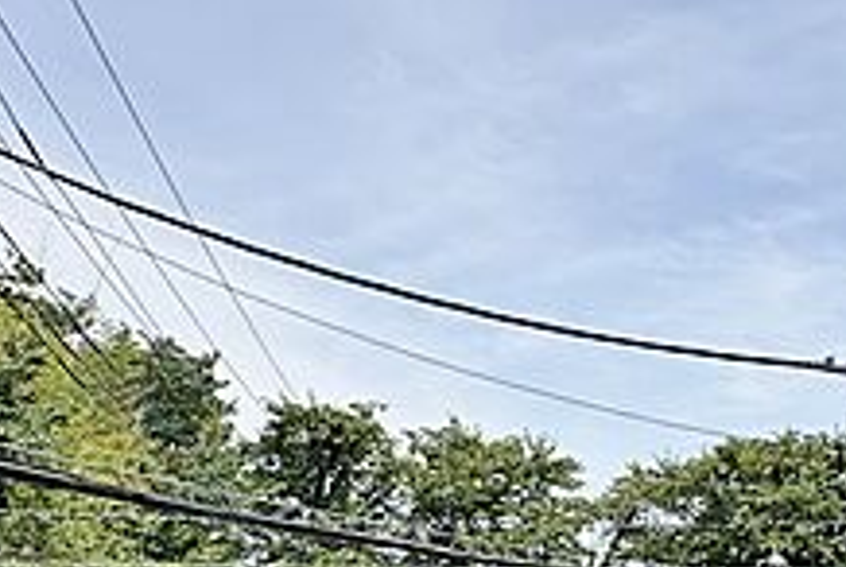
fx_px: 941
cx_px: 827
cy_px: 427
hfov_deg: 42.5
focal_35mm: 40
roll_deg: -1.5
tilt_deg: +14.0
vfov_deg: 32.8
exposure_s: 1/2584
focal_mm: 2.22
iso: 50
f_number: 2.2
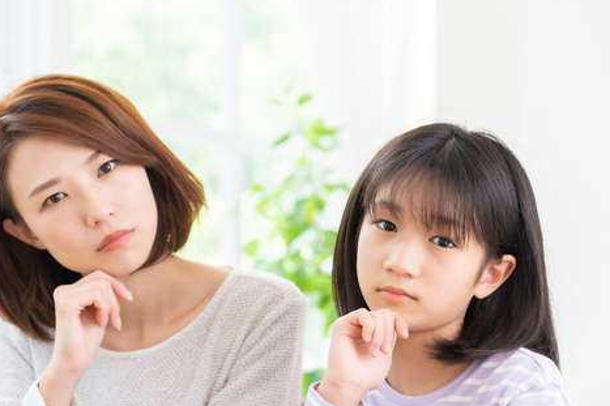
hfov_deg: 21.2
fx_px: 1626
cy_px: 298
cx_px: 214
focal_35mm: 96
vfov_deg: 14.2
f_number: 2.8
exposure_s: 1/100
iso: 200
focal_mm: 56
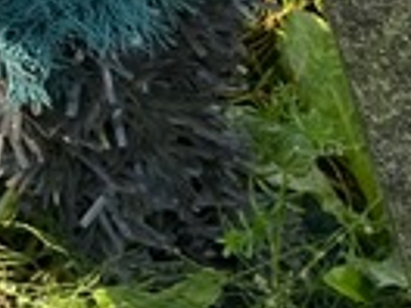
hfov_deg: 10.9
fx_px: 1864
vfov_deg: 9.4
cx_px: 947
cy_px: 264
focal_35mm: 157
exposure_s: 1/1170
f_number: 1.8
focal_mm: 4.25
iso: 32
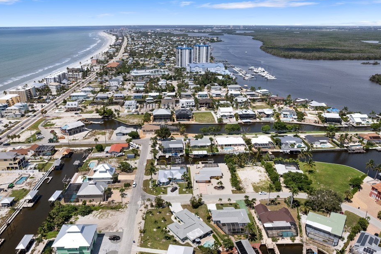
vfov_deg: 49.3
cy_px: 147
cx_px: 196
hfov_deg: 69.4
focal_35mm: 26
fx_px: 275
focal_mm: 8.38
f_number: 2.8
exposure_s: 1/4000
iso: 140
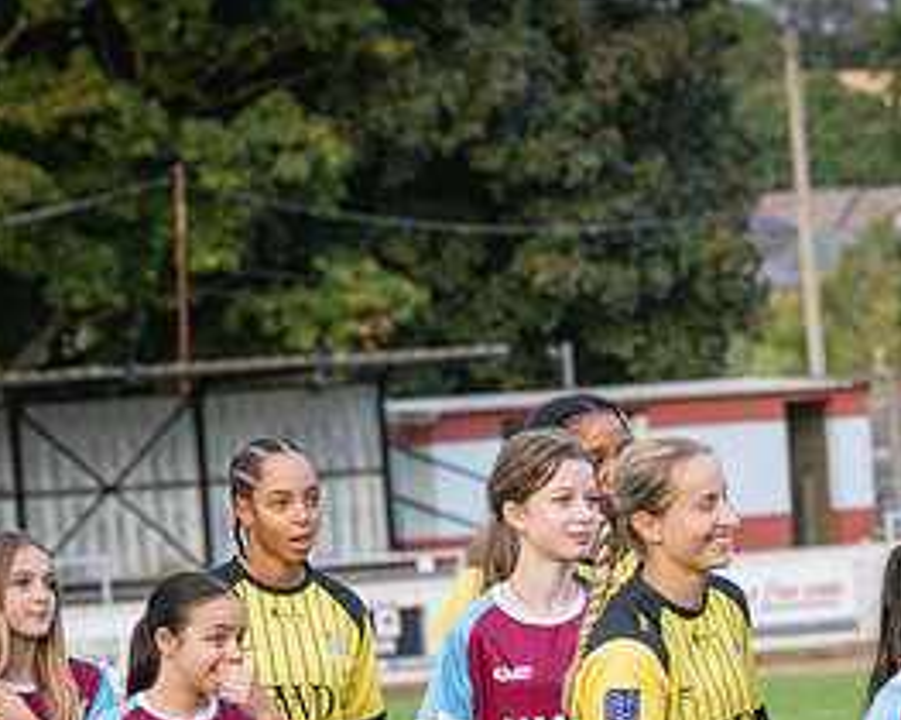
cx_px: 638
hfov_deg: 6.9
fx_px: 7461
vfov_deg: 5.5
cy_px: 768
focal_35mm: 280
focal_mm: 116
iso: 2000
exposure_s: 1/400
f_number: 5
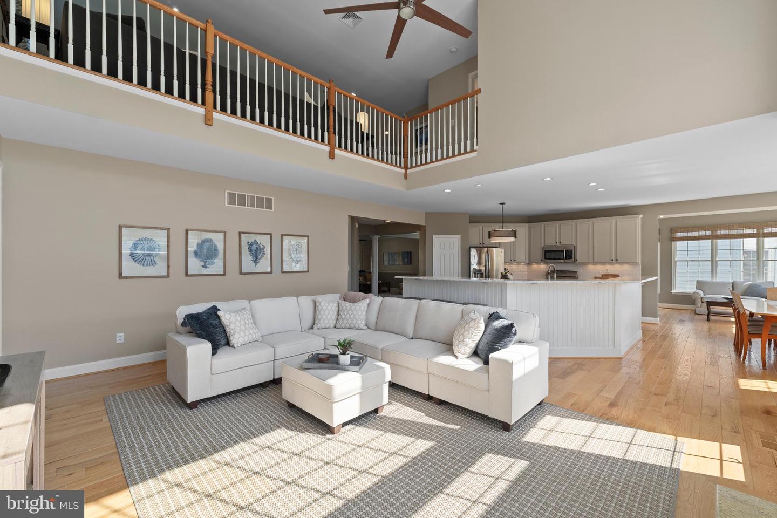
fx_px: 324
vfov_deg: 77.3
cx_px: 388
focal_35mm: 15
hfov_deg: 100.4
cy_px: 259
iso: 200
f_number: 7.1
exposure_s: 1/10
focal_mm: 10
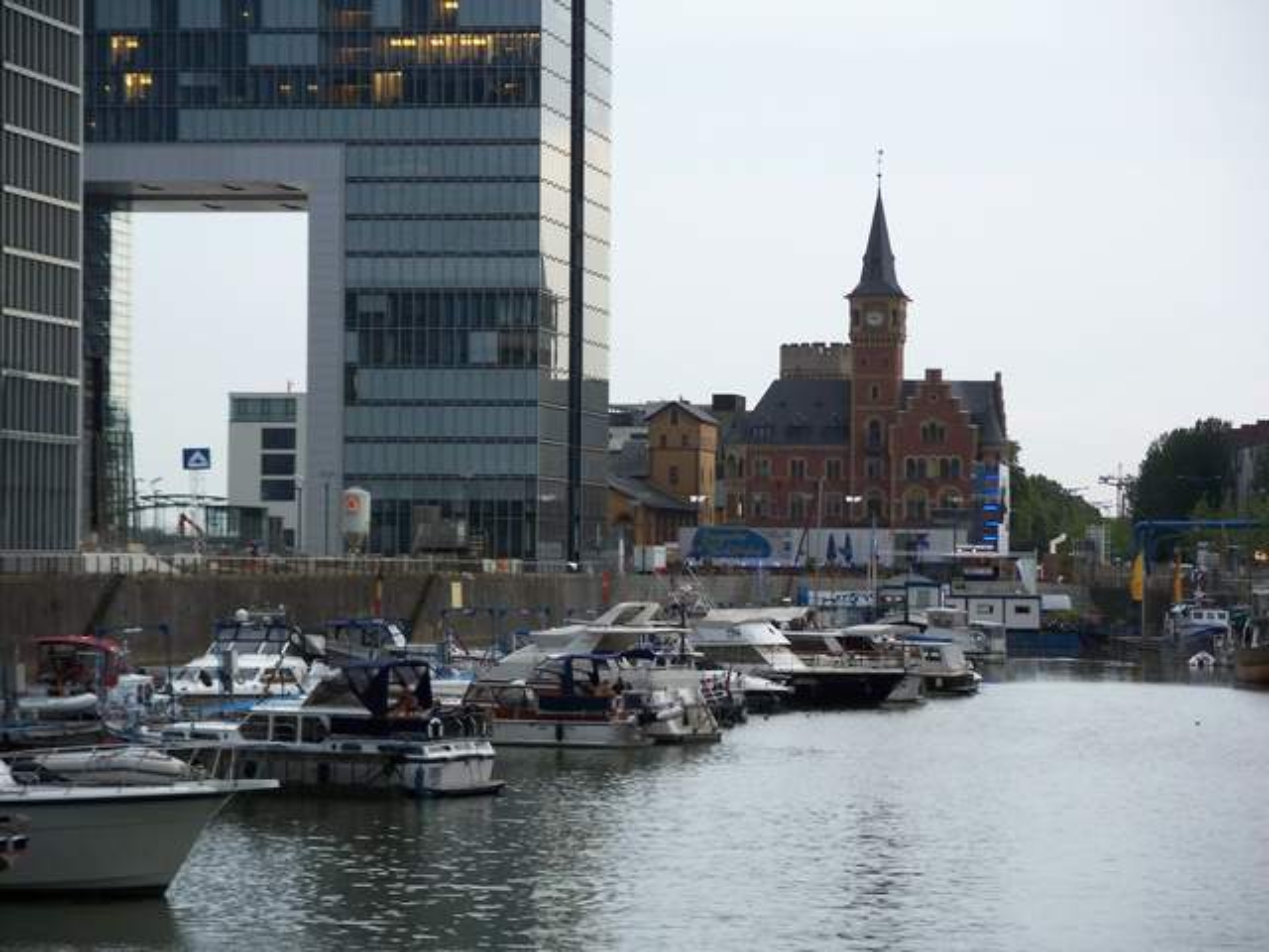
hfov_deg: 17.4
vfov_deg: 13.1
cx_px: 634
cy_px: 476
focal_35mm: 113
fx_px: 4143
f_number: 3.6
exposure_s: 1/100
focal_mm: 23.9
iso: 200
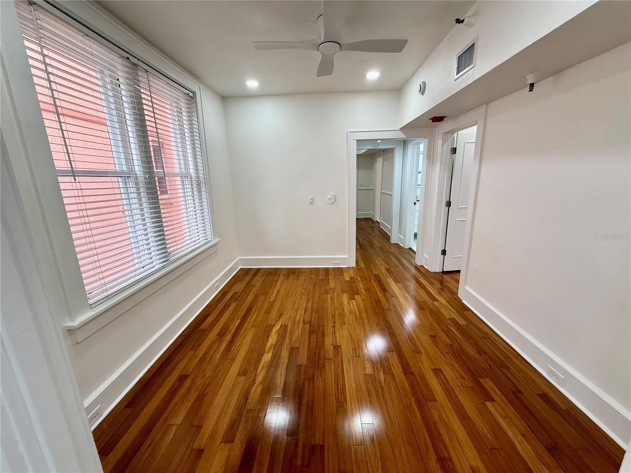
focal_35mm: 14
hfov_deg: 102.1
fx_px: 255
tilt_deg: -13.0
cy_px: 236
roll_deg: +1.5
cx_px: 316
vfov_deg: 85.7
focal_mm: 2.22
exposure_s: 1/120
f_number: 2.2
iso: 125
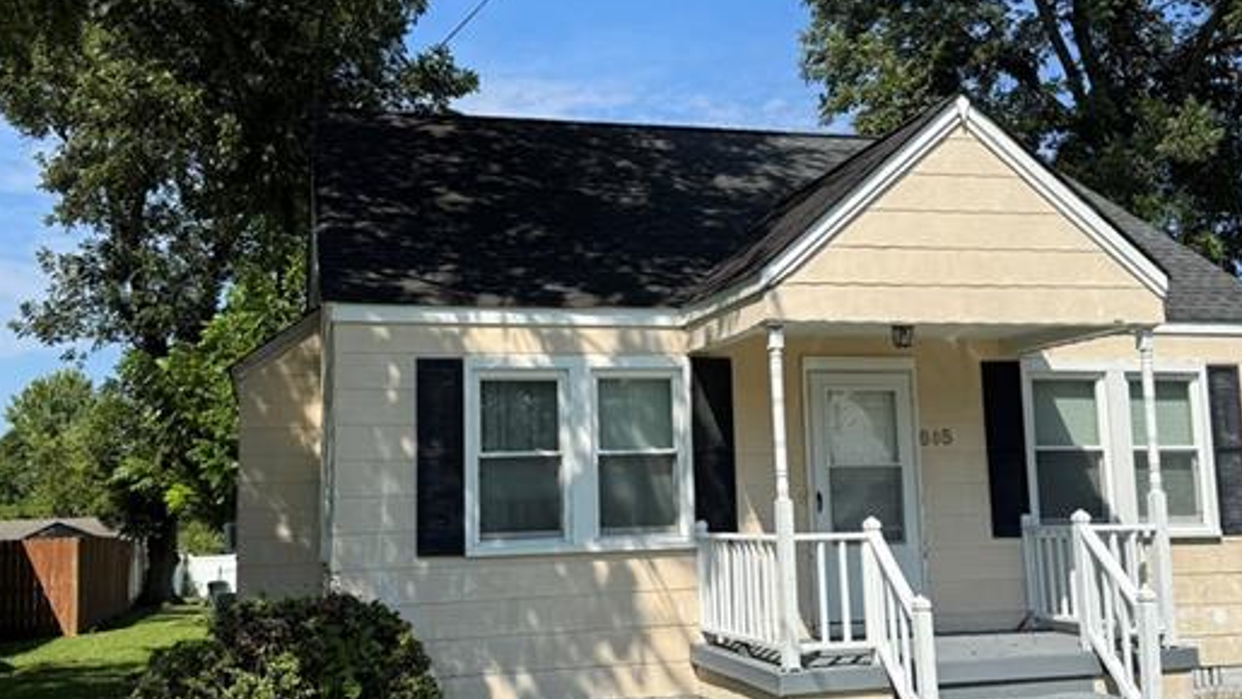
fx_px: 1285
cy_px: 369
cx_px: 632
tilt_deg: +6.4
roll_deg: +2.4
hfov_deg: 51.6
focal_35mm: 39
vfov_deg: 30.4
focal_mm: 6.76
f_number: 1.78
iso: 80
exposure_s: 1/4310
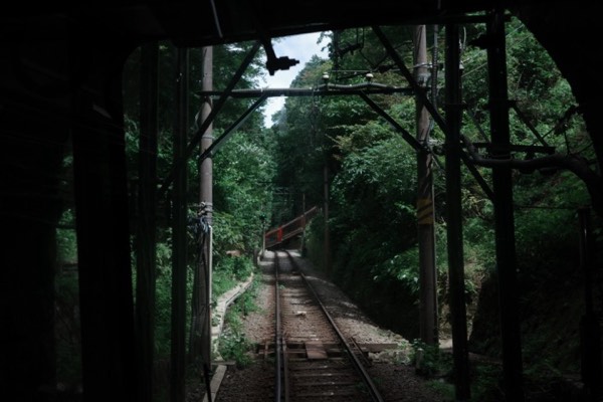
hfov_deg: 48.5
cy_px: 201
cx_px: 302
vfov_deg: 33.4
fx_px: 670
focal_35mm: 40
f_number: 5
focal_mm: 26
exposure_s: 1/320
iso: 200
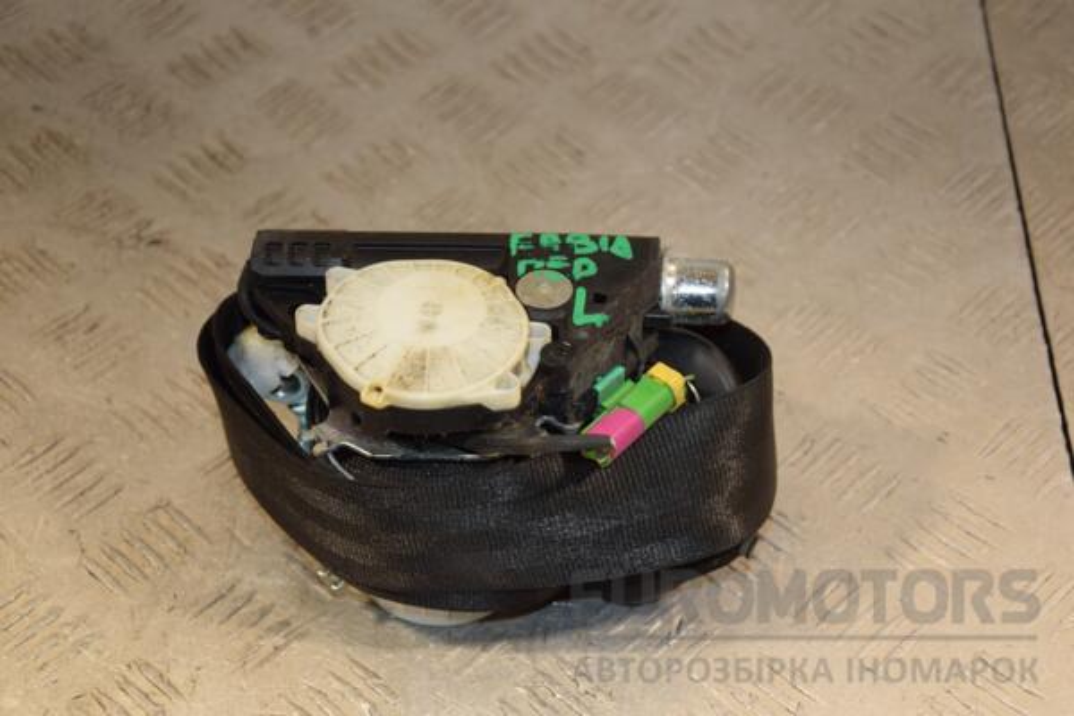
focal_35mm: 78
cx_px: 537
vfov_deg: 17.5
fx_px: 2327
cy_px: 358
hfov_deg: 26.0
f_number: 5.6
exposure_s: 1/200
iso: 800
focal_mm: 52
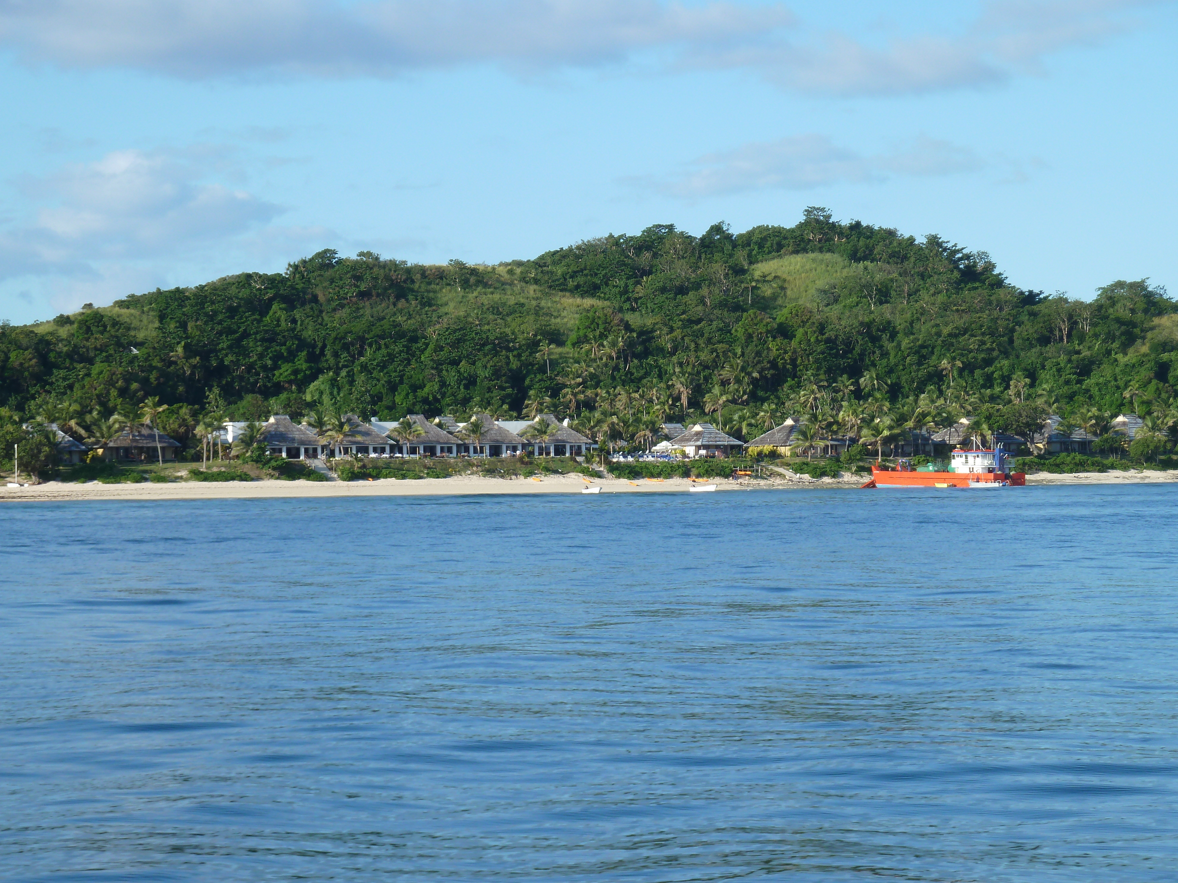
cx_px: 594
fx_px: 3573
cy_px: 441
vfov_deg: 14.1
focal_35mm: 105
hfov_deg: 18.7
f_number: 4.3
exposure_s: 1/400
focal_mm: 17
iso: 80
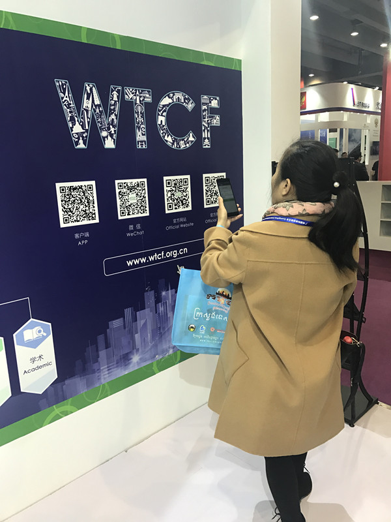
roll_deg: +2.1
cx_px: 196
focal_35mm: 28
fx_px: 422
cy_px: 261
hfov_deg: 49.7
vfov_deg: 63.4
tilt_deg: -11.2
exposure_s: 1/33
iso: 40
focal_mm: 3.99
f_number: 1.8
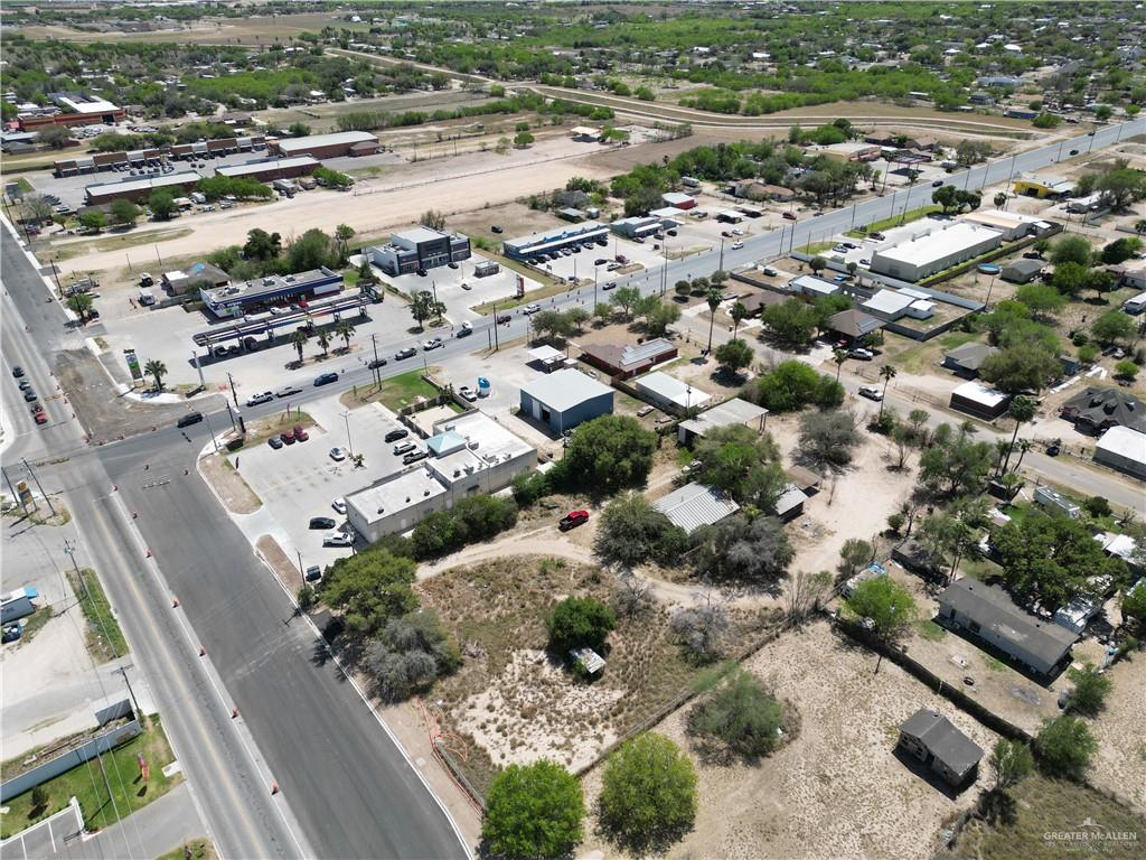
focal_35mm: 24
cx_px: 573
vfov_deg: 56.8
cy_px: 430
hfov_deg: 71.6
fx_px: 795
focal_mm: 6.72
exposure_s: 1/3000
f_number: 1.7
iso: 130
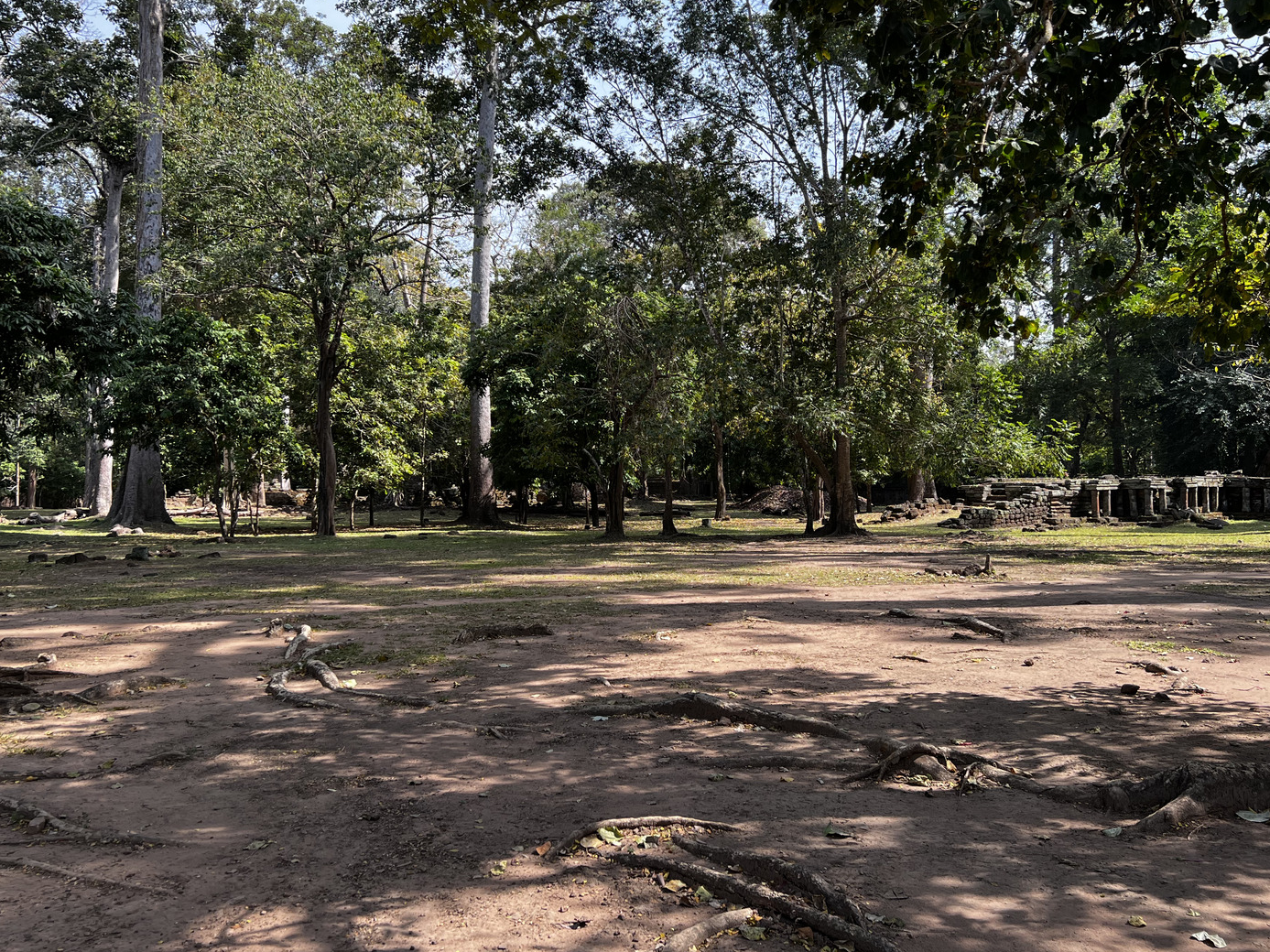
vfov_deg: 46.7
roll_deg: +0.5
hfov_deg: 60.0
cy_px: 421
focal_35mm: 30
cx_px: 658
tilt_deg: +3.6
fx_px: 1101
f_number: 1.5
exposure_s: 1/965
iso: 50
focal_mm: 5.7
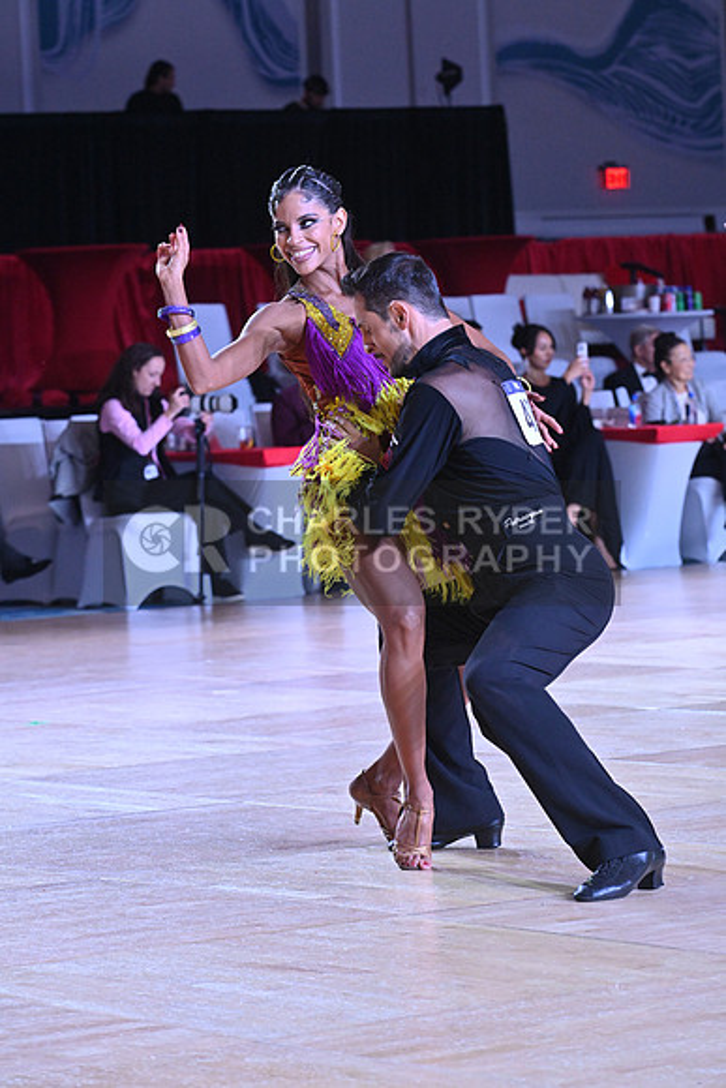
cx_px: 363
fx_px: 4383
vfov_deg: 14.2
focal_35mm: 145
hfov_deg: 9.5
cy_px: 544
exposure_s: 1/400
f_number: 8
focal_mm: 145
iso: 4000
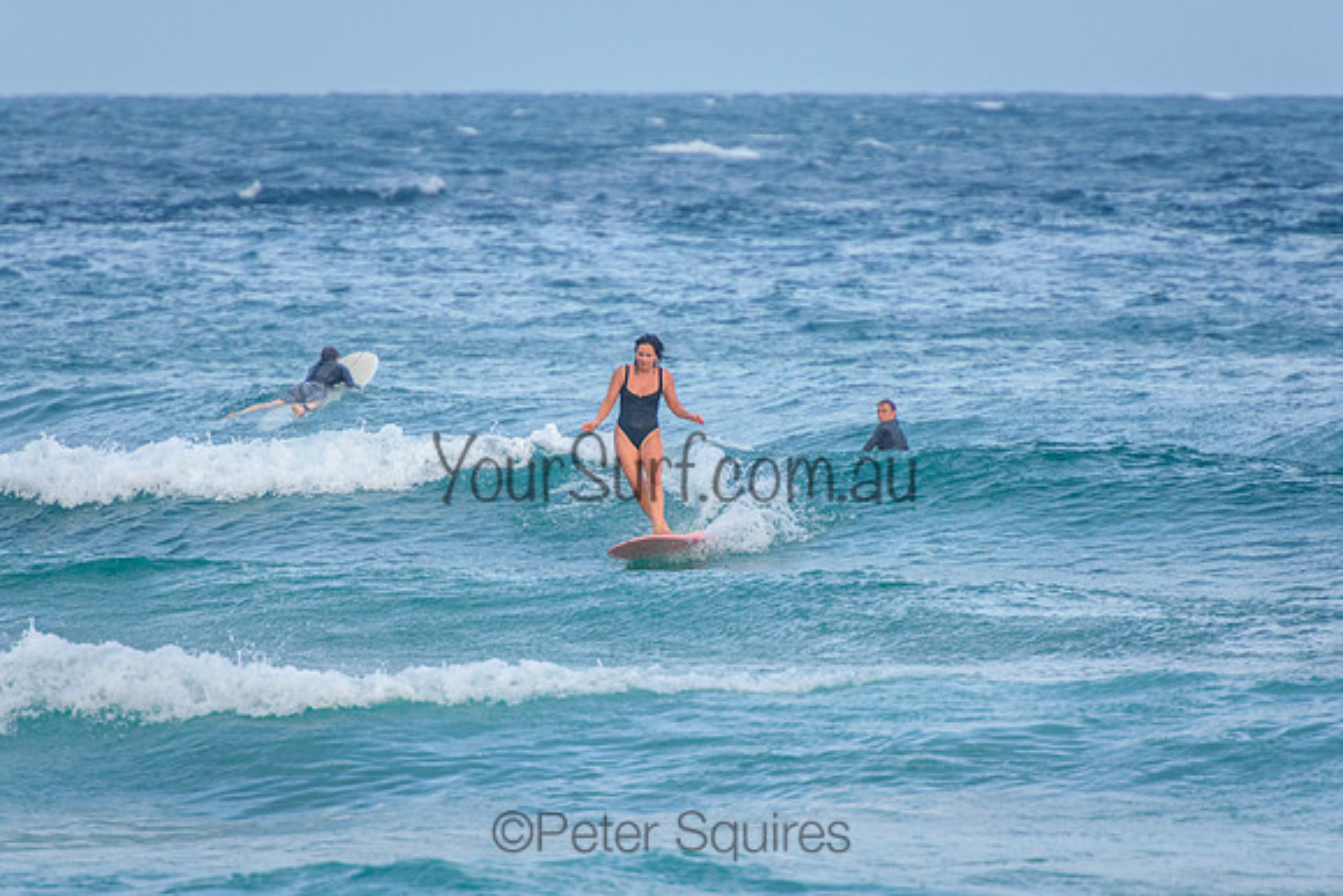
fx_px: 22939
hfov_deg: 3.4
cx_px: 672
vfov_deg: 2.2
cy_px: 448
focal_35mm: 615
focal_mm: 400
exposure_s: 1/1600
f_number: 5.6
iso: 720
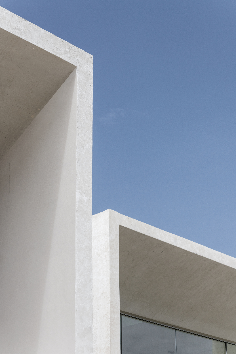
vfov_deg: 22.6
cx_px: 118
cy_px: 177
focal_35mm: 90
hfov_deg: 15.2
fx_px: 885
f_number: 8
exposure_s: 1/1250
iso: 500
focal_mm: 90
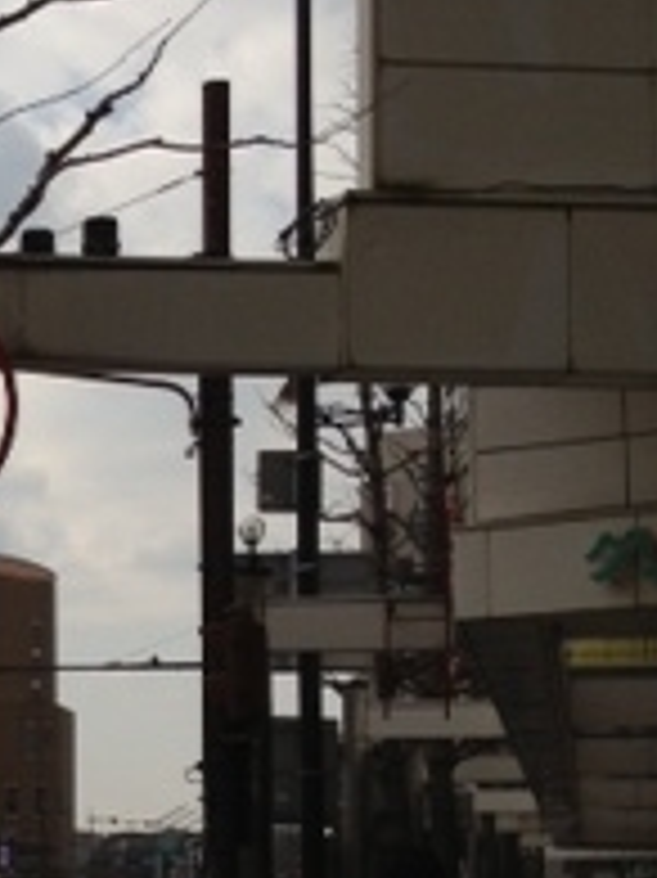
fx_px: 2913
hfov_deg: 12.1
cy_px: 662
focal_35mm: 115
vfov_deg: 17.0
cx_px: -418
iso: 50
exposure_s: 1/2632
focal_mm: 4.28
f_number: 2.4
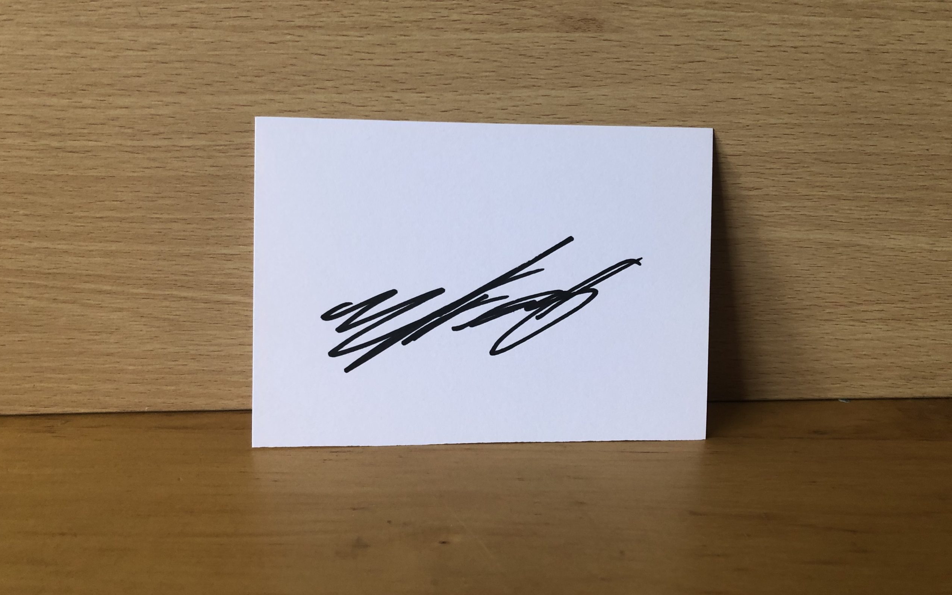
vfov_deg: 41.8
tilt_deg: -18.4
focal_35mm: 30
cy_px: 259
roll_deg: -0.9
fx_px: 778
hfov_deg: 62.9
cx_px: 472
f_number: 1.8
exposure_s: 1/20
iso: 40
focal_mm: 3.99
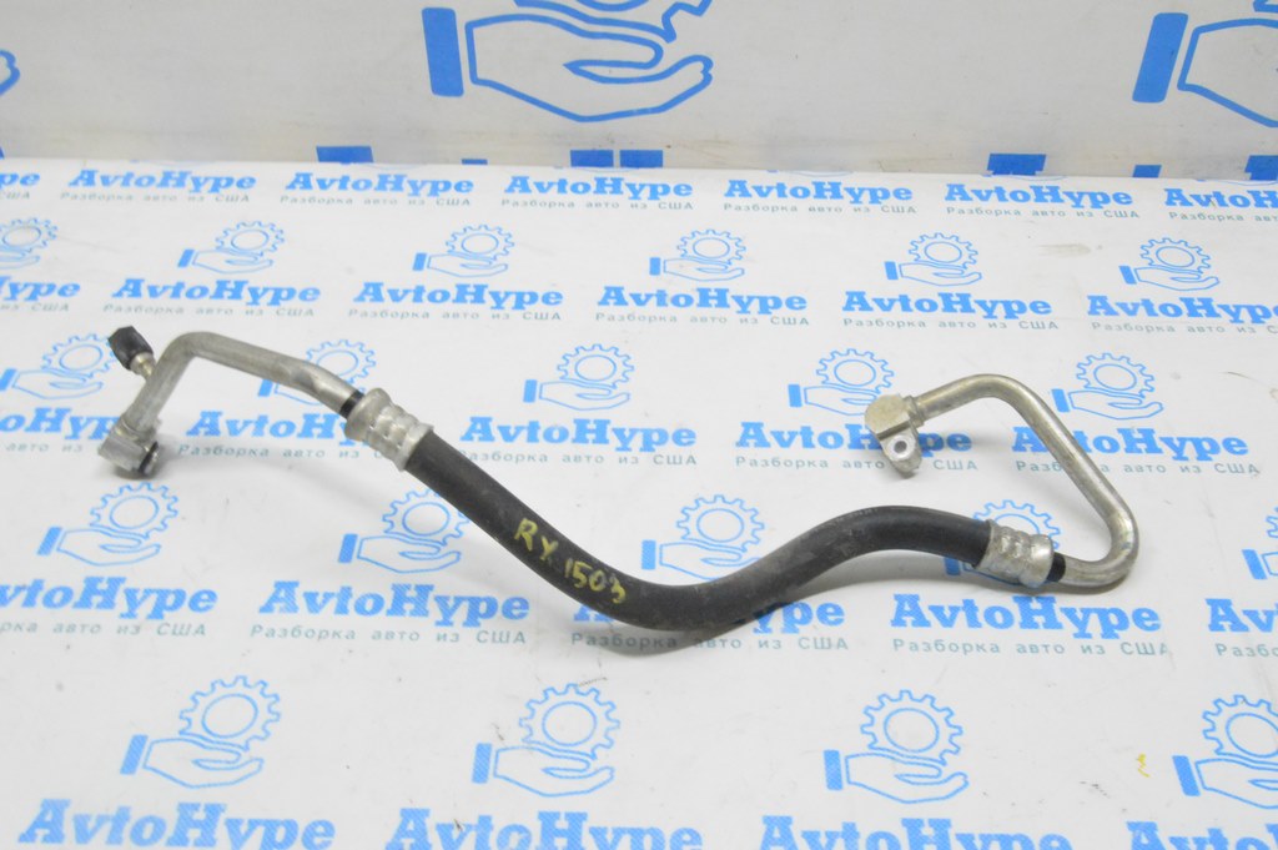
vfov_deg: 36.8
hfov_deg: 53.2
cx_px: 639
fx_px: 1277
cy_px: 425
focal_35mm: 36
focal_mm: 24
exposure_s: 1/15
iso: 6400
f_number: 20
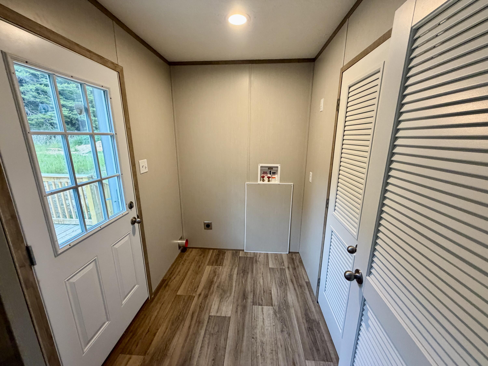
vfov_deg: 85.7
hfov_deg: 102.1
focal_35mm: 14
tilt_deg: -13.1
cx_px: 244
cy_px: 183
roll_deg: +0.0
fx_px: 197
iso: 250
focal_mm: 2.22
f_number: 2.2
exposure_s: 1/120
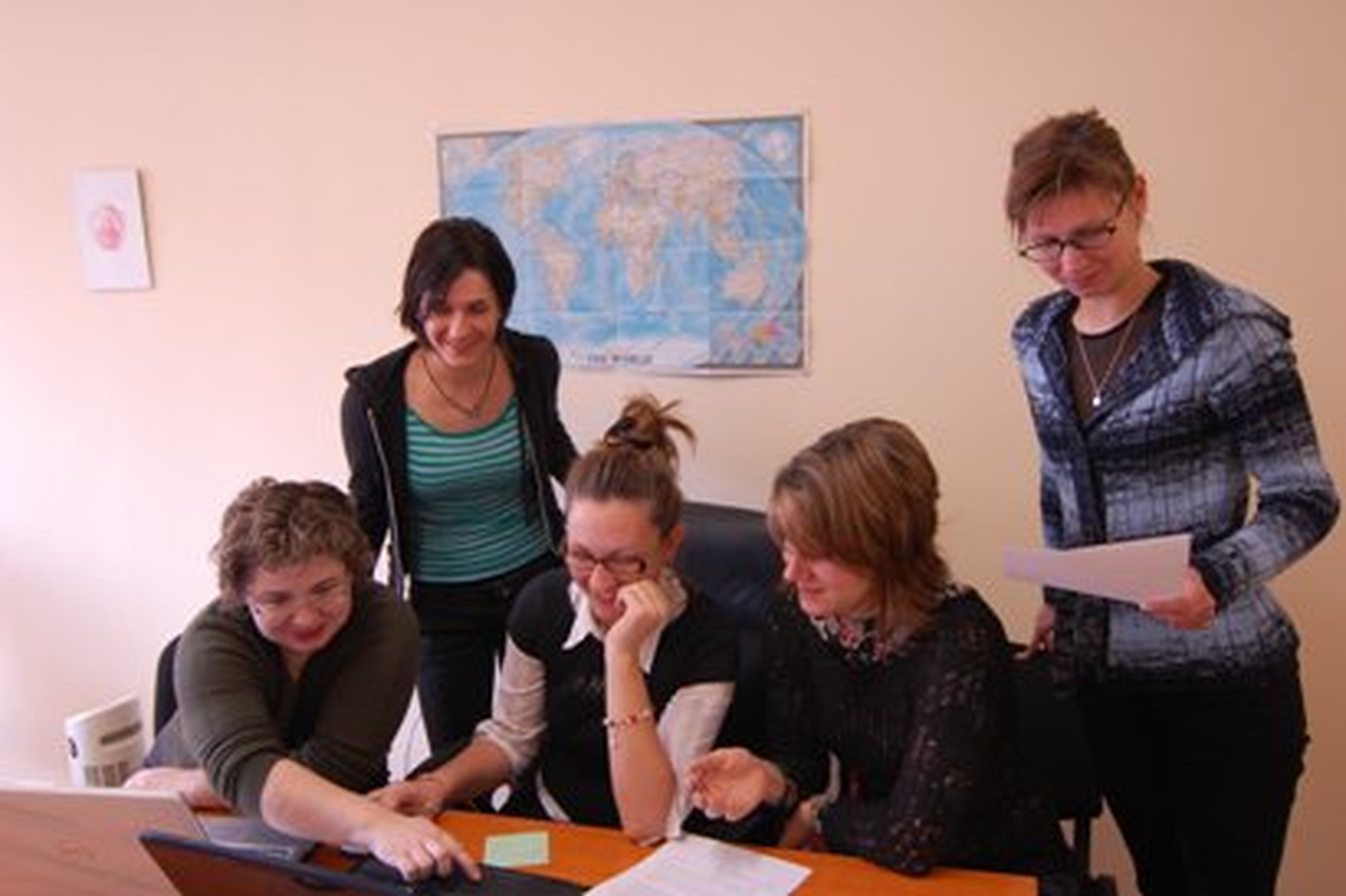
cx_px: 673
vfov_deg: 43.6
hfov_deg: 62.0
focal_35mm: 30
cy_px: 448
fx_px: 1121
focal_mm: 20
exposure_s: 1/30
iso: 400
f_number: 4
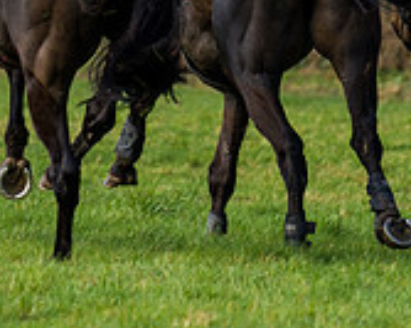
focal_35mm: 953
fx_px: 11572
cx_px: 51
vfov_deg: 1.6
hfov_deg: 2.0
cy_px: -179
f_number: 2.8
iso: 200
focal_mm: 200
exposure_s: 1/2000
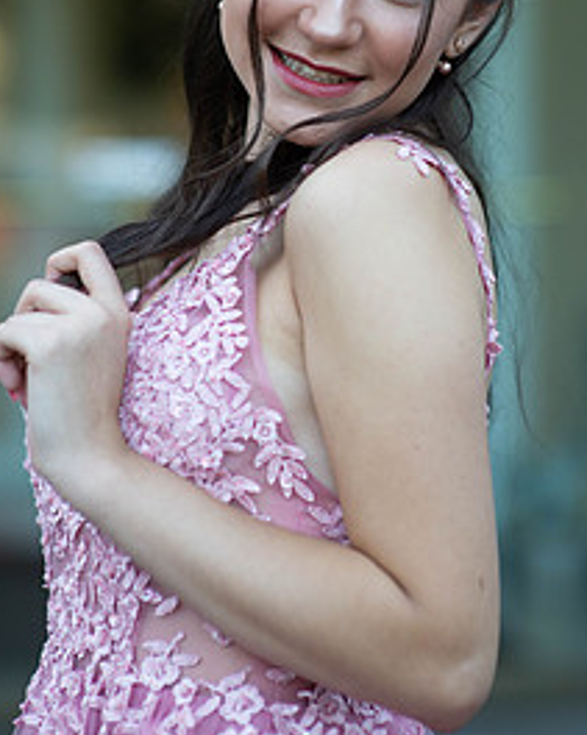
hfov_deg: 11.3
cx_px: 355
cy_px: 189
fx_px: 2955
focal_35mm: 136
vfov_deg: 14.1
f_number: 2
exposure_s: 1/640
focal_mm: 85
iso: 250
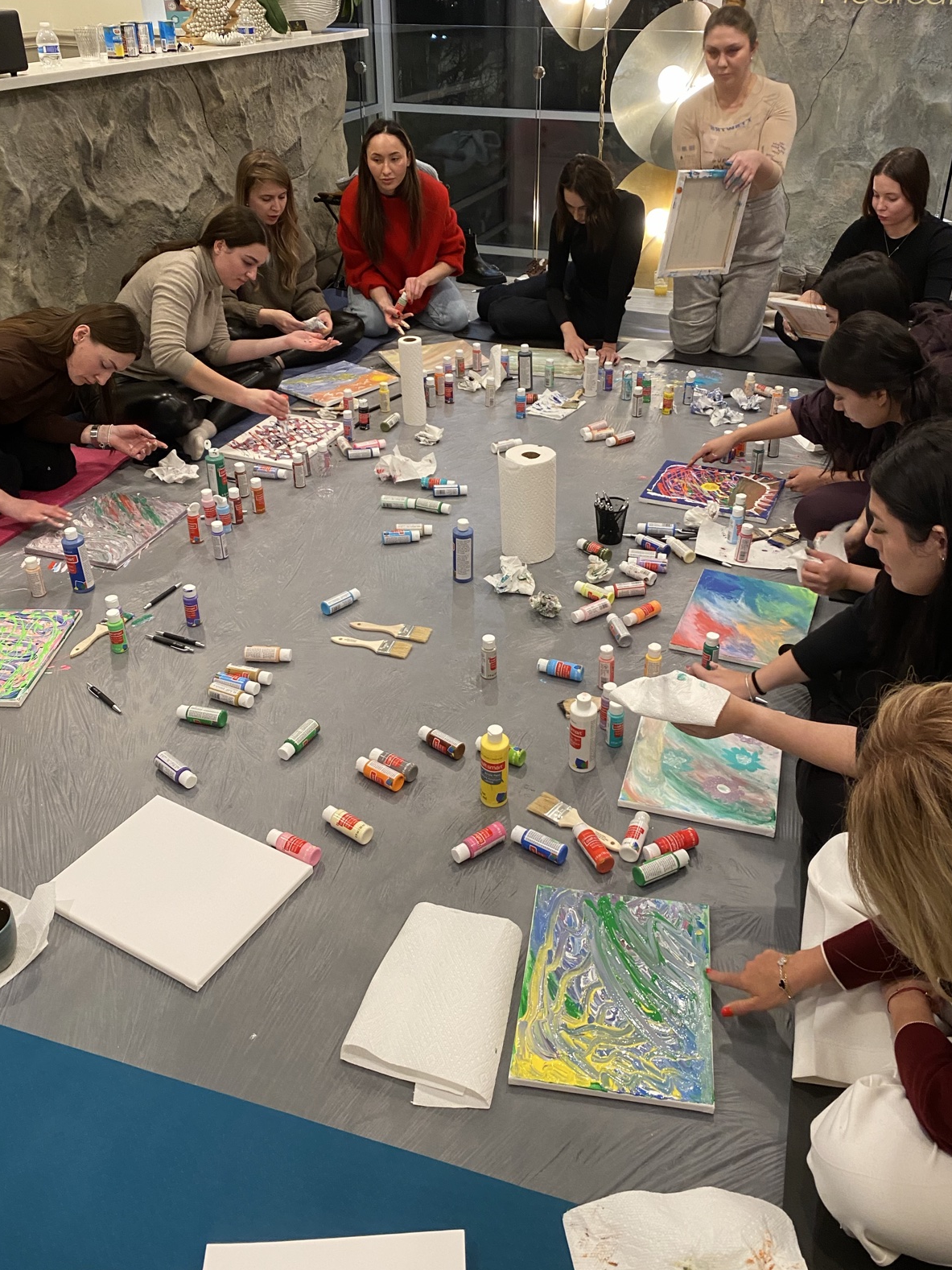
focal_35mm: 29
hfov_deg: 48.2
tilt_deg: -30.4
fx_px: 1064
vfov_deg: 61.5
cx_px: 497
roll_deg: +0.0
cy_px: 566
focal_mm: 4.25
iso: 160
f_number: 1.8
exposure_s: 1/60
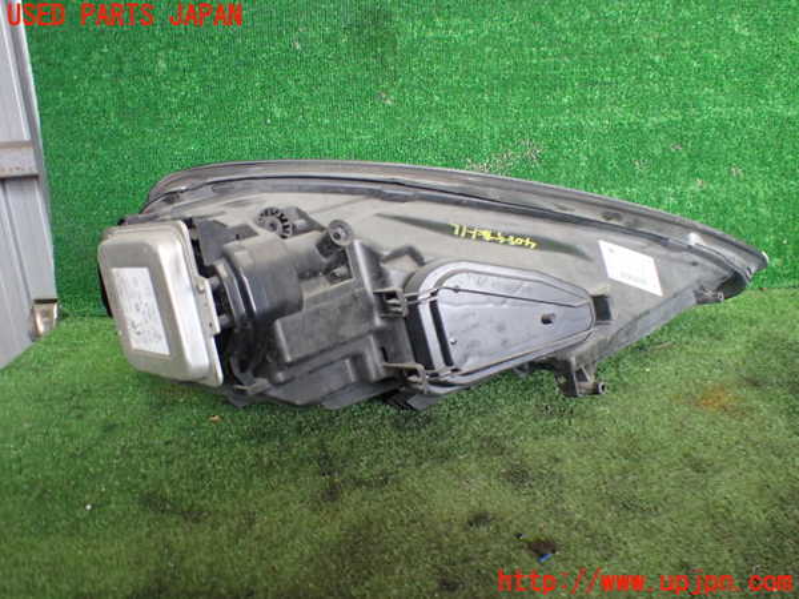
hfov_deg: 60.0
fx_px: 692
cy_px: 300
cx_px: 400
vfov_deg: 46.8
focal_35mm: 30
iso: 800
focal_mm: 5.4
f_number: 2.3
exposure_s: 1/125
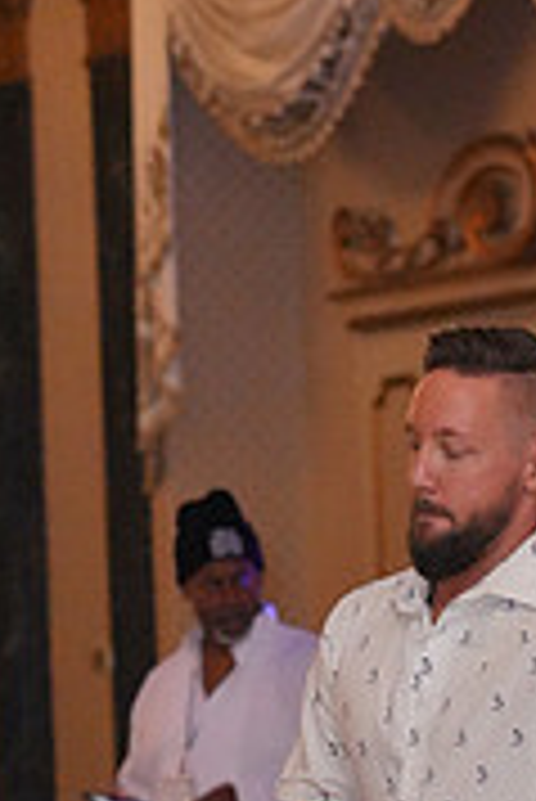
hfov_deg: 5.3
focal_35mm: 260
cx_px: 673
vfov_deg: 7.8
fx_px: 5795
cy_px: 1107
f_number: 3.5
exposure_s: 1/250
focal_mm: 80
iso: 8000
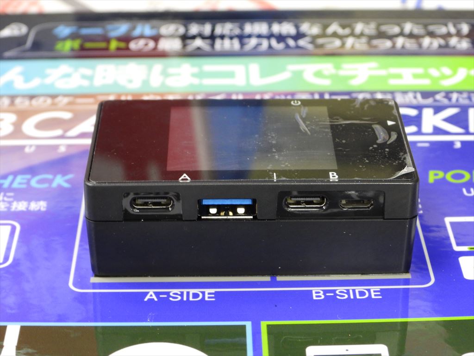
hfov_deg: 23.0
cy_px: 178
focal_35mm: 85
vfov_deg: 17.4
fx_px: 1164
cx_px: 237
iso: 400
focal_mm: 15.3
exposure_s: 1/25
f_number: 3.5
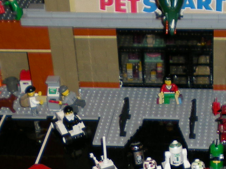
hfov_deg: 17.0
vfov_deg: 12.6
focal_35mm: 116
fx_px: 757
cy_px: 165
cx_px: 122
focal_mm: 6.3
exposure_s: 1/60
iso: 50
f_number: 3.1
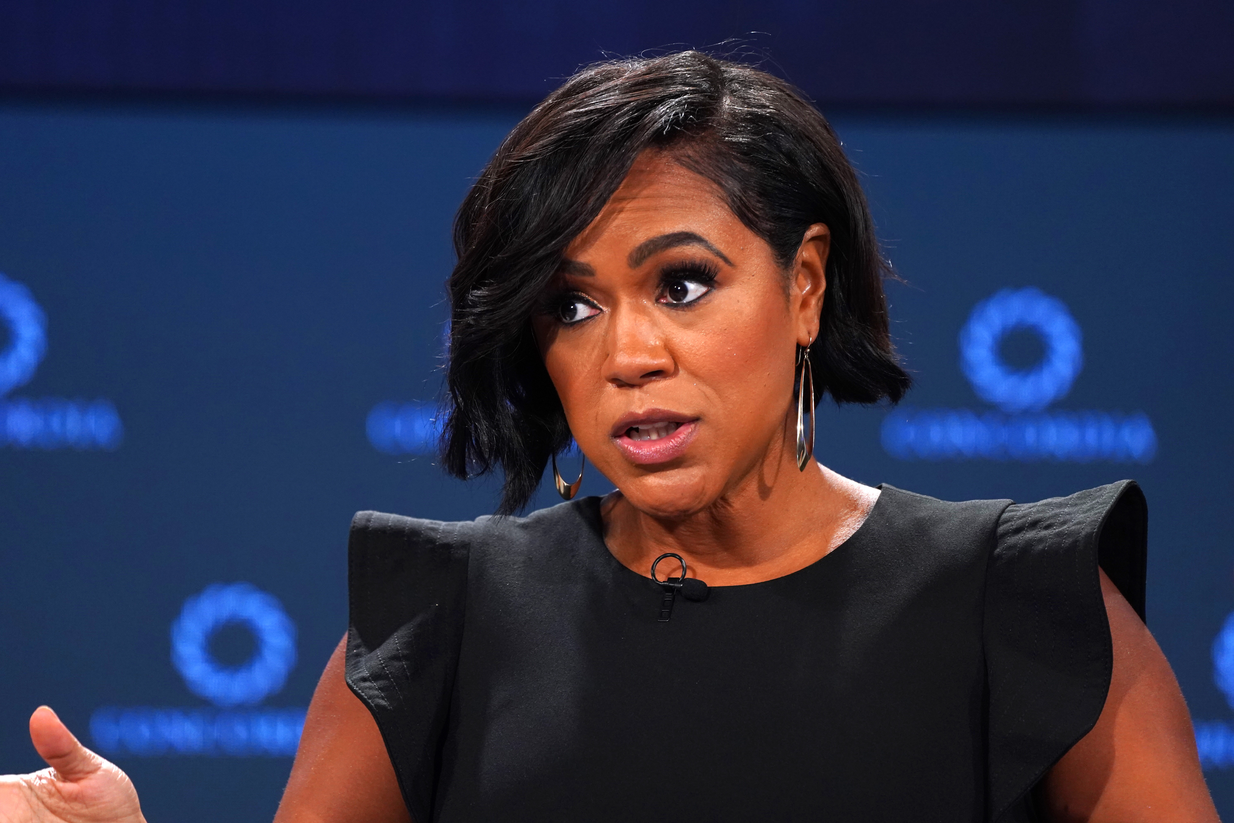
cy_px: 412
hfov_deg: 6.9
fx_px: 10283
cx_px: 617
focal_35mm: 300
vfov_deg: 4.6
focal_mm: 300
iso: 3200
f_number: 5.6
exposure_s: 1/200
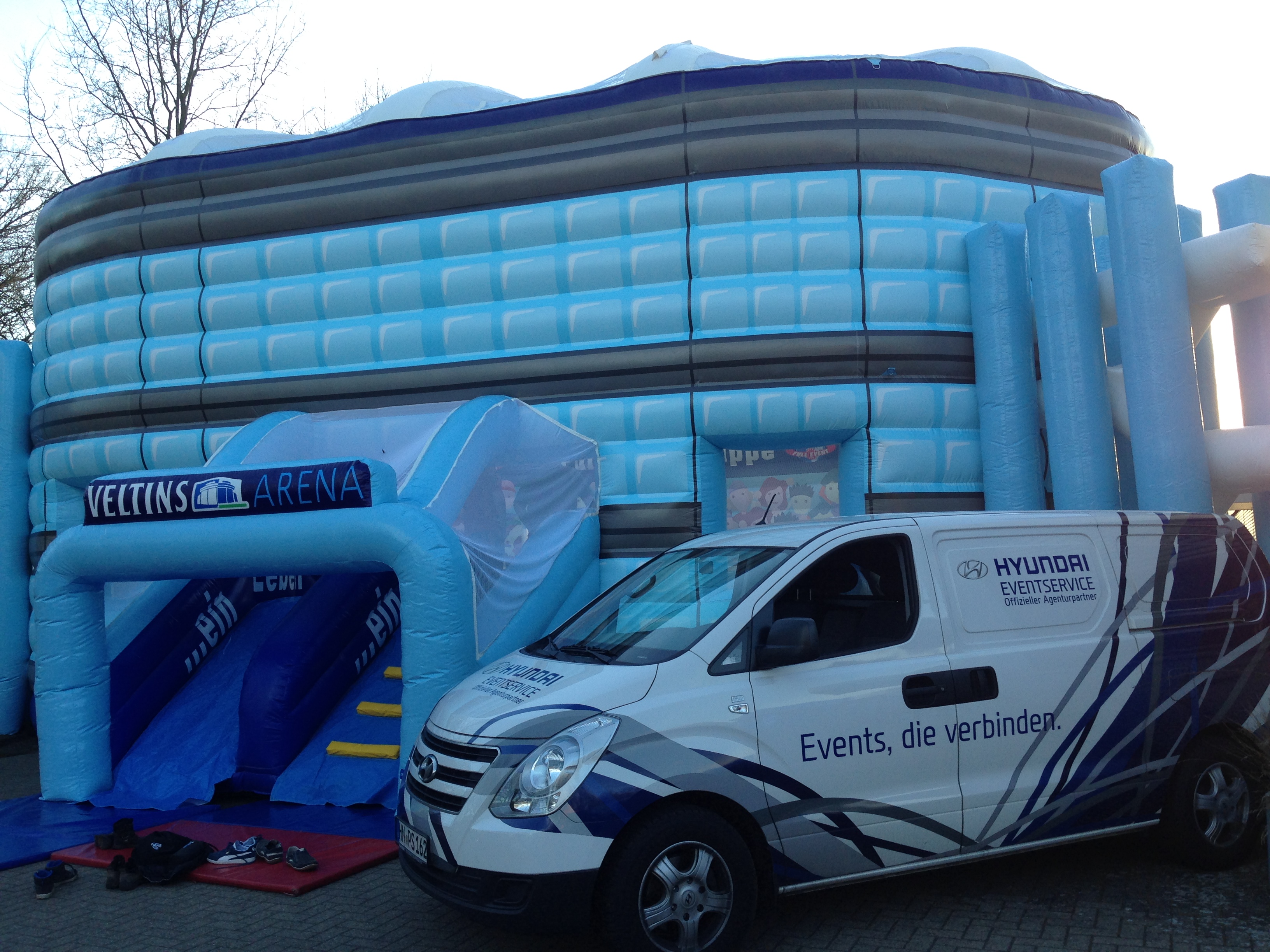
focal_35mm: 33
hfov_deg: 55.4
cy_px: 476
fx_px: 1211
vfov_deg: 42.9
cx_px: 635
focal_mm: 4.12
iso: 50
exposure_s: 1/200
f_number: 2.4
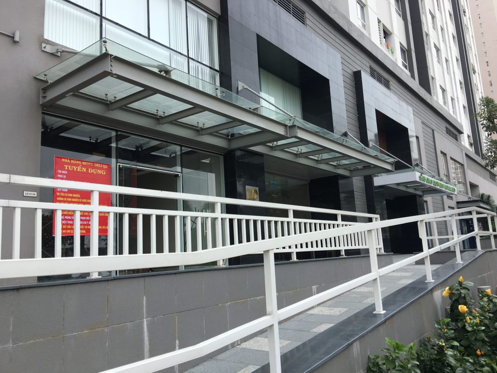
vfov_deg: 48.2
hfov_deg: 61.7
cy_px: 186
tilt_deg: +10.8
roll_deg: +3.2
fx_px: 416
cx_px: 248
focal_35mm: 29
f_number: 2.2
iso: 25
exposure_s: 1/855
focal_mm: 4.15
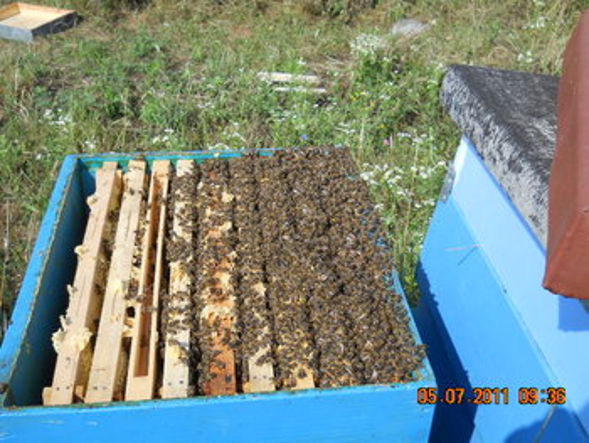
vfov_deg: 35.2
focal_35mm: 41
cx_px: 294
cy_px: 222
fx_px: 698
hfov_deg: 45.7
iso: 80
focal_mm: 6.72
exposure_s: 1/320
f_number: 5.5
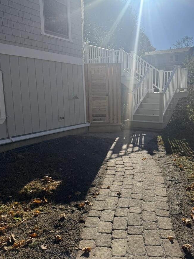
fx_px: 209
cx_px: 105
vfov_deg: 63.5
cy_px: 130
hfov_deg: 49.7
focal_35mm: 28
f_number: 1.78
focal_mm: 6.76
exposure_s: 1/4950
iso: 80
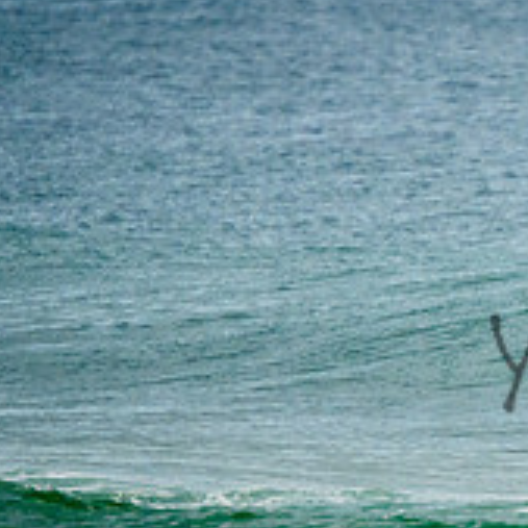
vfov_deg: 1.1
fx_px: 27766
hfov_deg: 1.1
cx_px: 1152
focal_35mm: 1609
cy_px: 266
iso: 1000
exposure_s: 1/2000
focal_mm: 400
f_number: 5.6
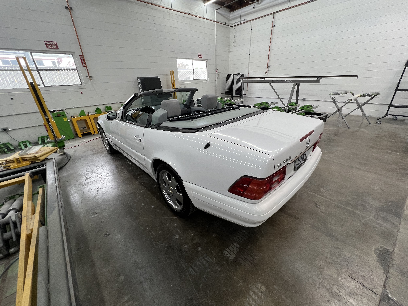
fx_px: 153
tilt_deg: -24.5
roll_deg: +2.7
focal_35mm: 13
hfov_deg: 106.2
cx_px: 204
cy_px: 153
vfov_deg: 89.9
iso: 80
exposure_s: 1/120
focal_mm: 1.57
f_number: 1.8
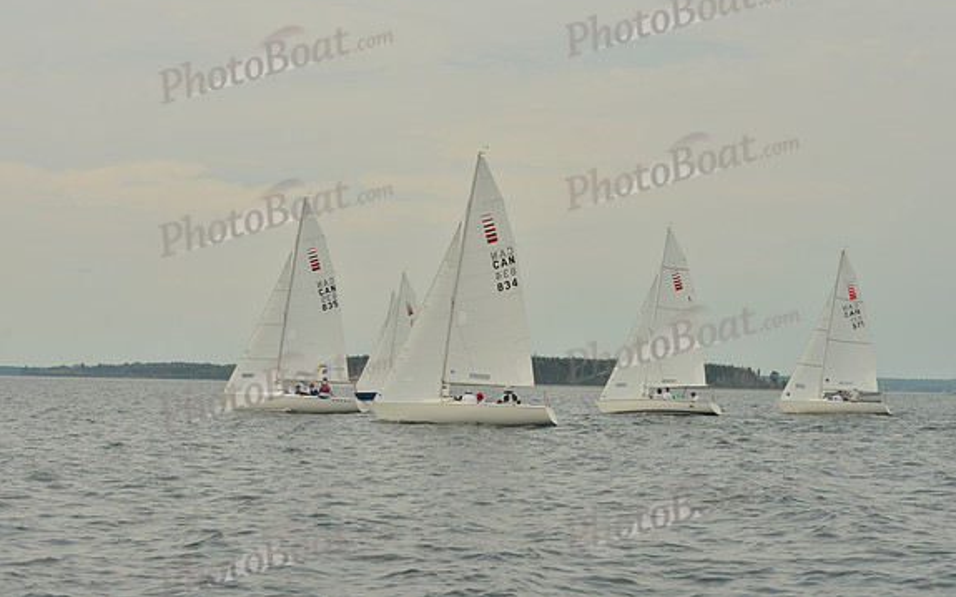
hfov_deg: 28.6
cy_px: 277
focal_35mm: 72
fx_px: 1875
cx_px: 480
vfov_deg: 18.1
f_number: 9
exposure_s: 1/800
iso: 200
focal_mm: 70
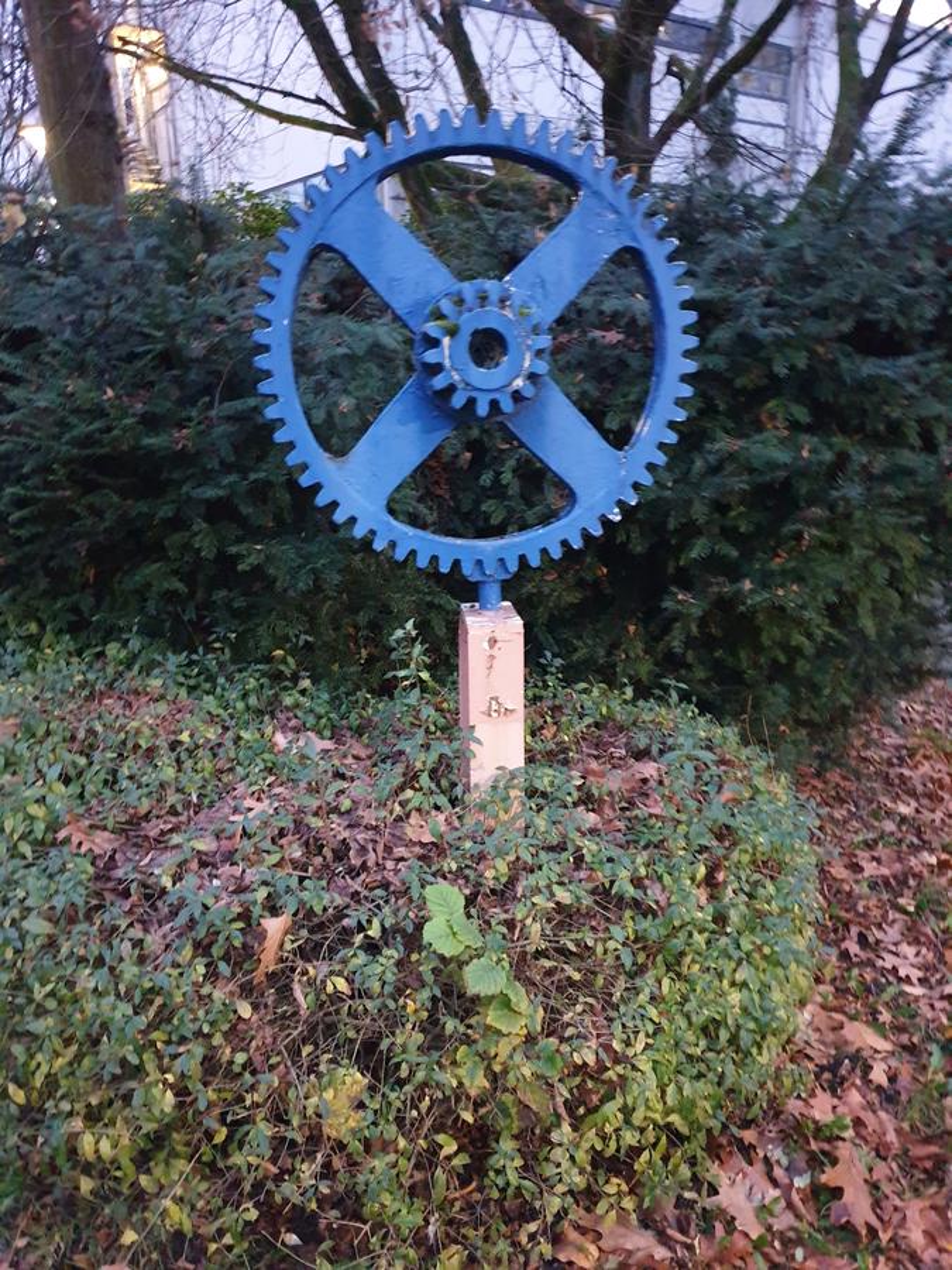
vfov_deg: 67.3
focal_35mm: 26
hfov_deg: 53.1
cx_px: 476
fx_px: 953
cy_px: 635
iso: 1000
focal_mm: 4.3
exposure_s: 1/10
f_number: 1.5
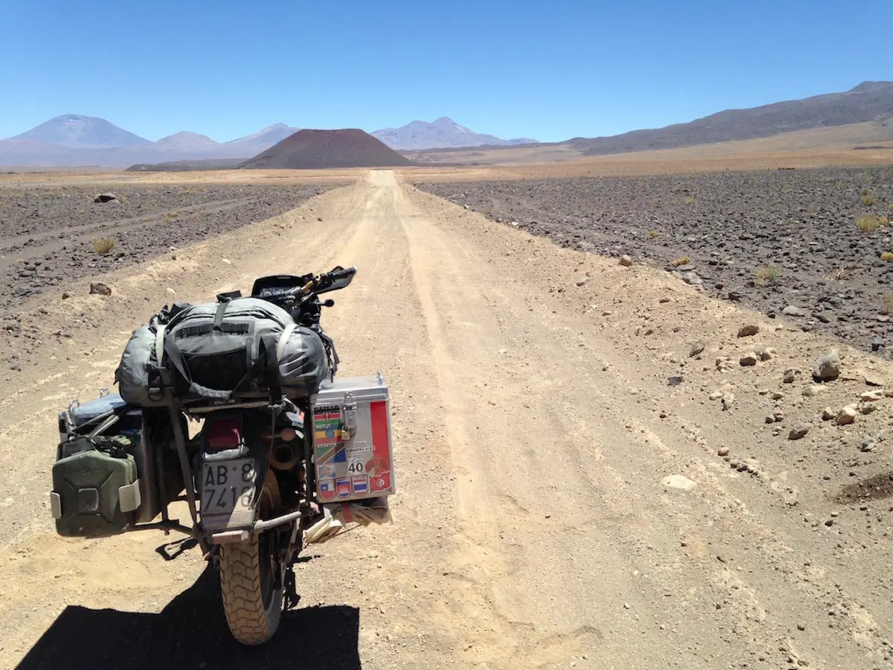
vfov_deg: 42.9
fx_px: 851
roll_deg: -2.1
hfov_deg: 55.4
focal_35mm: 33
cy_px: 335
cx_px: 446
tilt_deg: -12.6
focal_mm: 4.12
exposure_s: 1/1748
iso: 50
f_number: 2.4
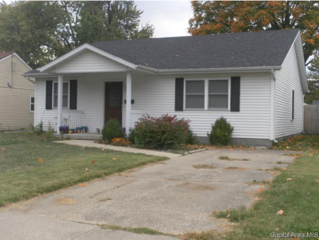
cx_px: 160
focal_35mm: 46
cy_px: 120
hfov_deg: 41.2
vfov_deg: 31.5
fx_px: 424
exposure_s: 1/60
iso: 80
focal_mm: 8.2
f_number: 4.3
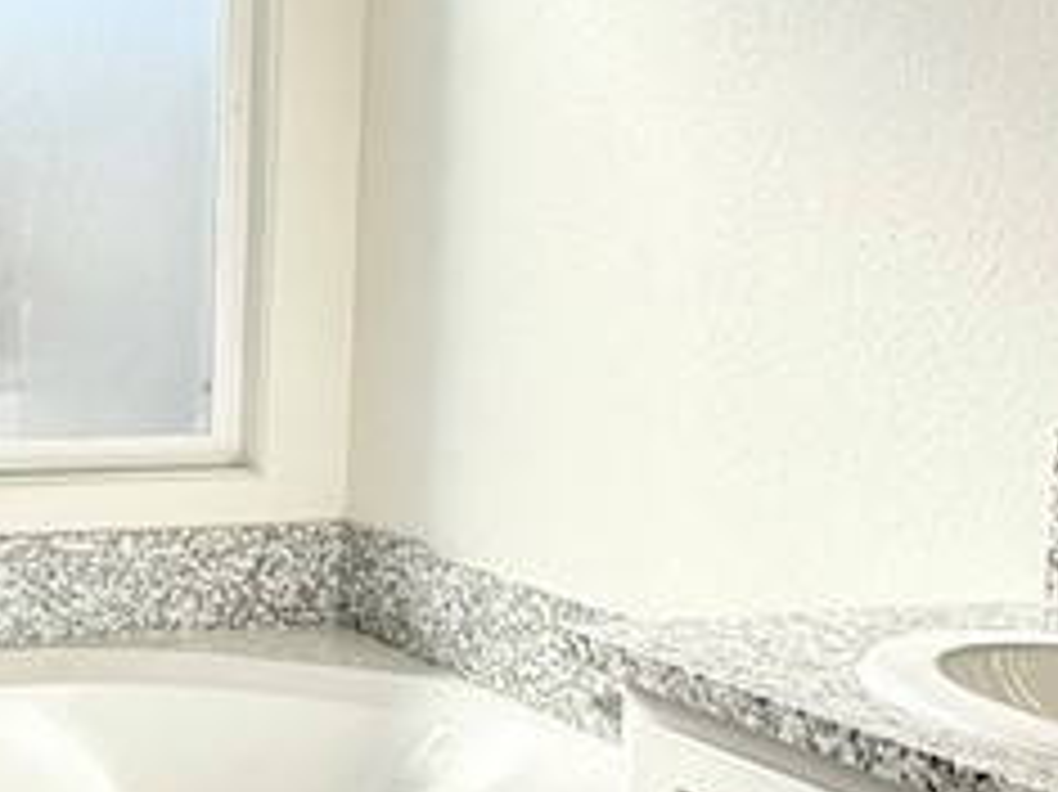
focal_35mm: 61
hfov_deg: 28.0
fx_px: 1863
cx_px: -185
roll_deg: -0.4
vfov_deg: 24.0
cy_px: 378
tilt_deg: -4.9
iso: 50
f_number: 2.2
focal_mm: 2.22
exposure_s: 1/1068
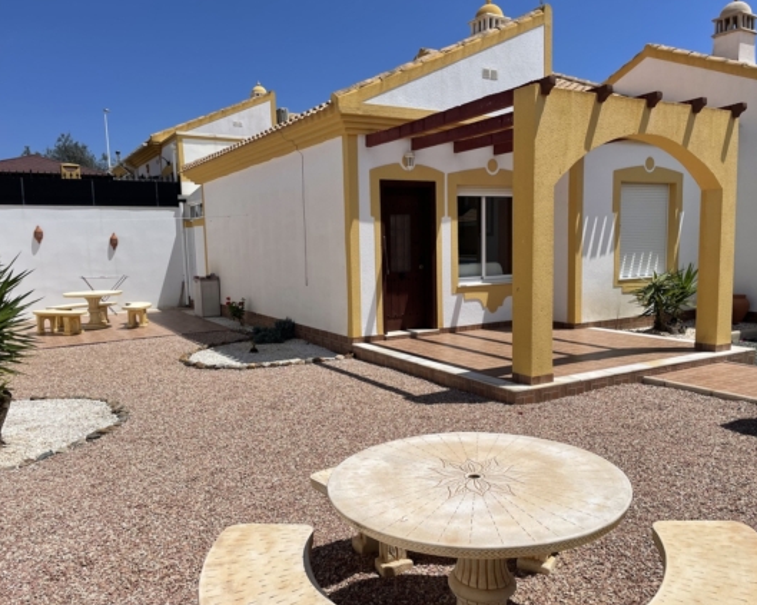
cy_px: 312
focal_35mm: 28
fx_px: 627
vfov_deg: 51.5
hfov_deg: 62.2
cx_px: 382
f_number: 1.6
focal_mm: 4.2
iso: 32
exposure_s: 1/8403
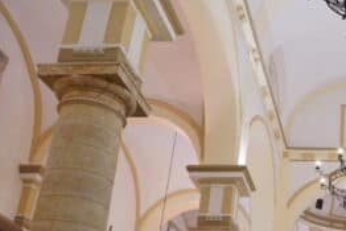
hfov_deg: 32.6
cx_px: 363
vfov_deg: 24.1
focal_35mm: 55
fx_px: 529
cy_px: 199
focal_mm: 24
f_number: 4.5
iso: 5000
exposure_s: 1/160
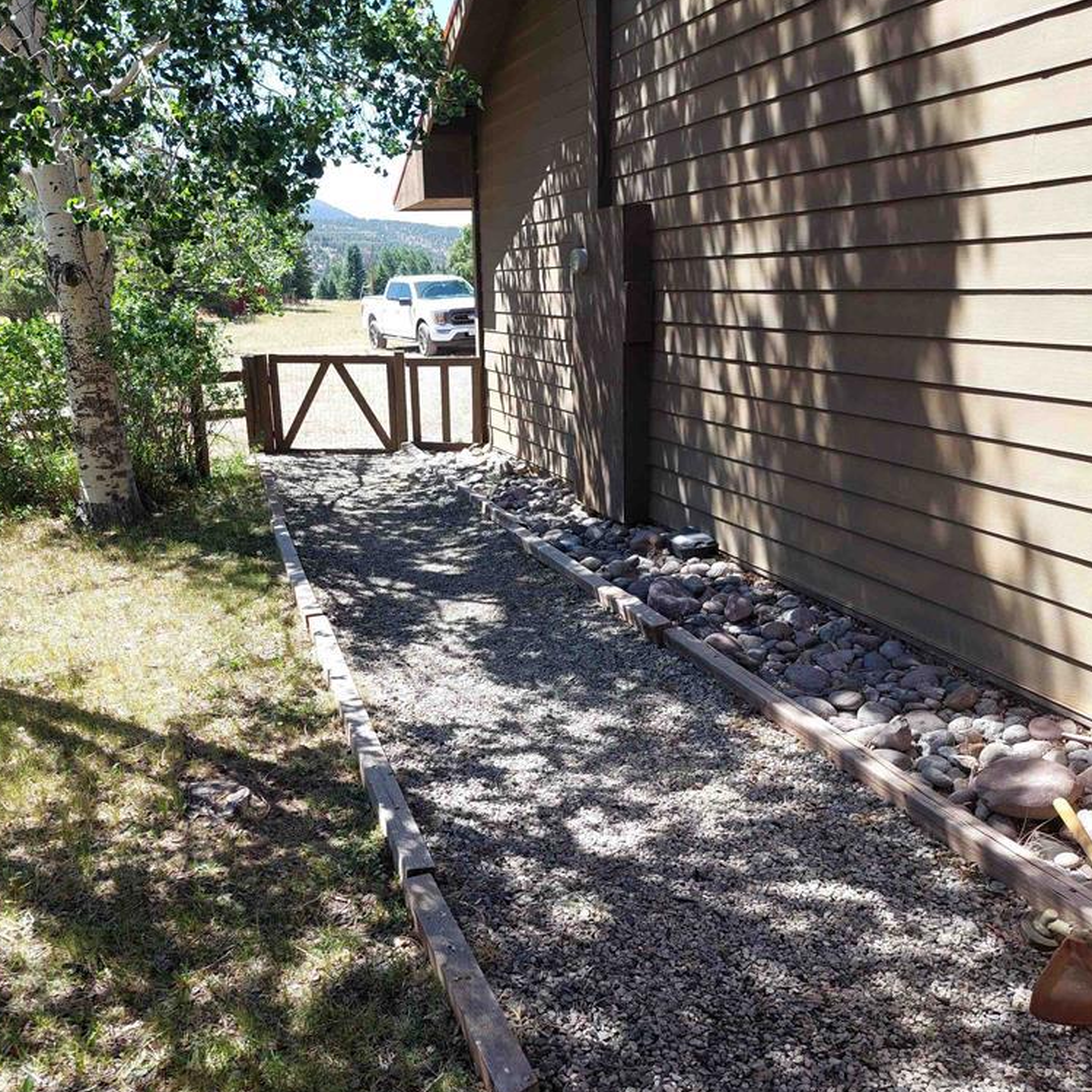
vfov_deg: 55.6
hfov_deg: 55.4
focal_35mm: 29
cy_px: 550
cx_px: 469
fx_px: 1035
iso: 40
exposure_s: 1/369
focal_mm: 5.23
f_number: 1.8
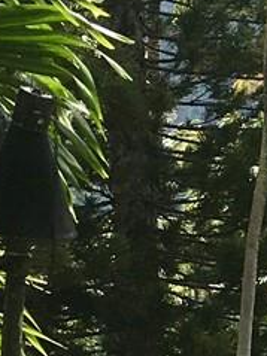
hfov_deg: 7.0
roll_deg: +2.6
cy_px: 608
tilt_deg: -2.1
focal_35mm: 194
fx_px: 1997
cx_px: 765
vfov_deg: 9.8
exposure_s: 1/732
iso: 25
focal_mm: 4.15
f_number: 2.2
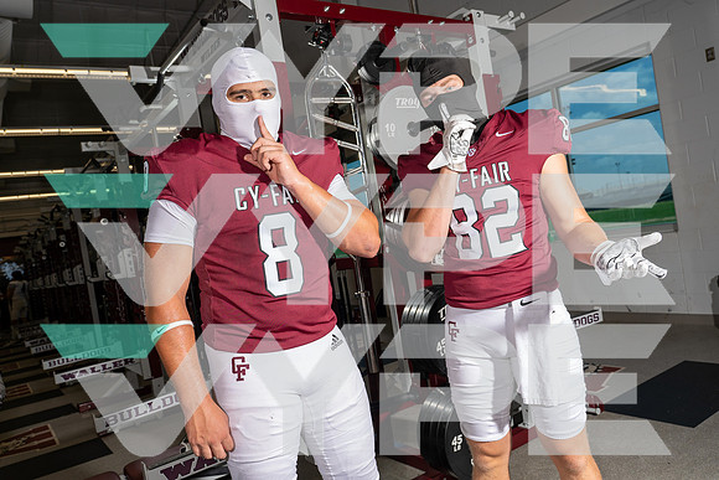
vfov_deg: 46.4
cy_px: 240
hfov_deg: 65.5
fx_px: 559
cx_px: 360
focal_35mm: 28
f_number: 5.6
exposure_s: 1/250
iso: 200
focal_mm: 28
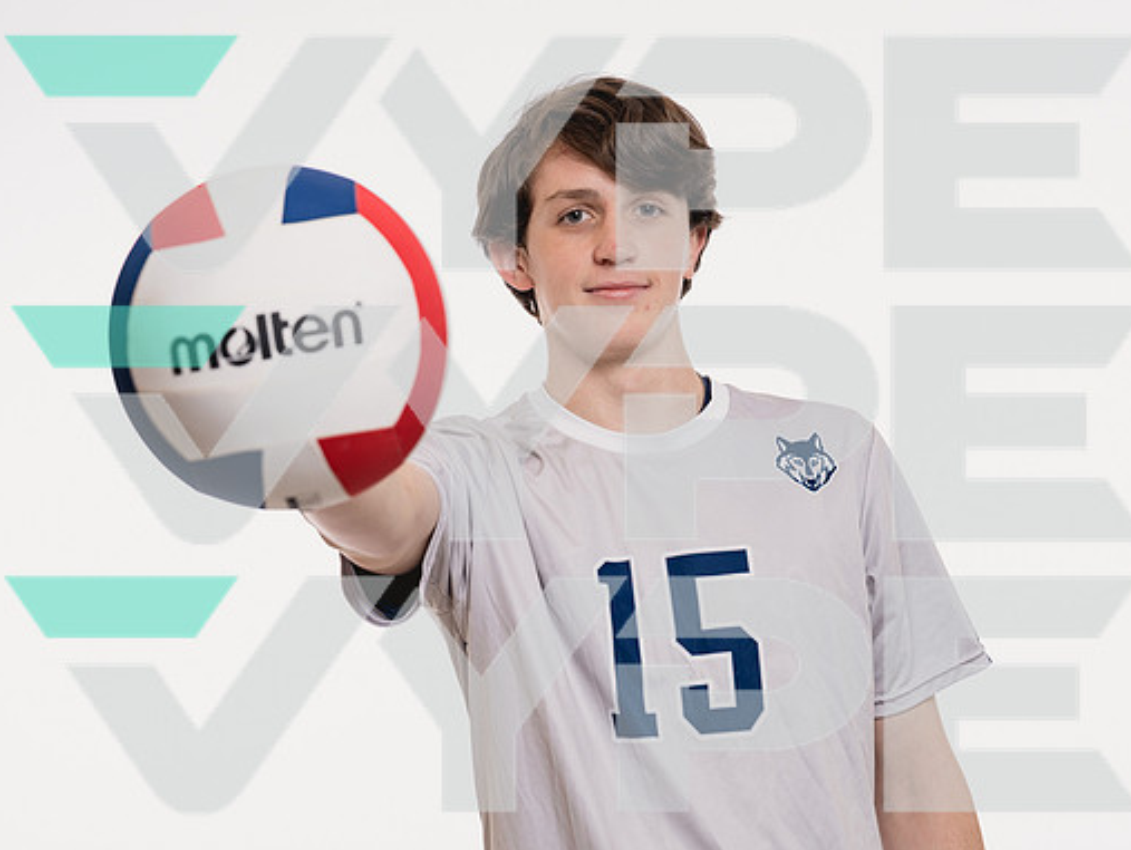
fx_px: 2714
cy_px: 416
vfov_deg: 17.8
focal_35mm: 83
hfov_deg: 23.5
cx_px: 567
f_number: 5.6
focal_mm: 70
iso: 400
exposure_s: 1/250
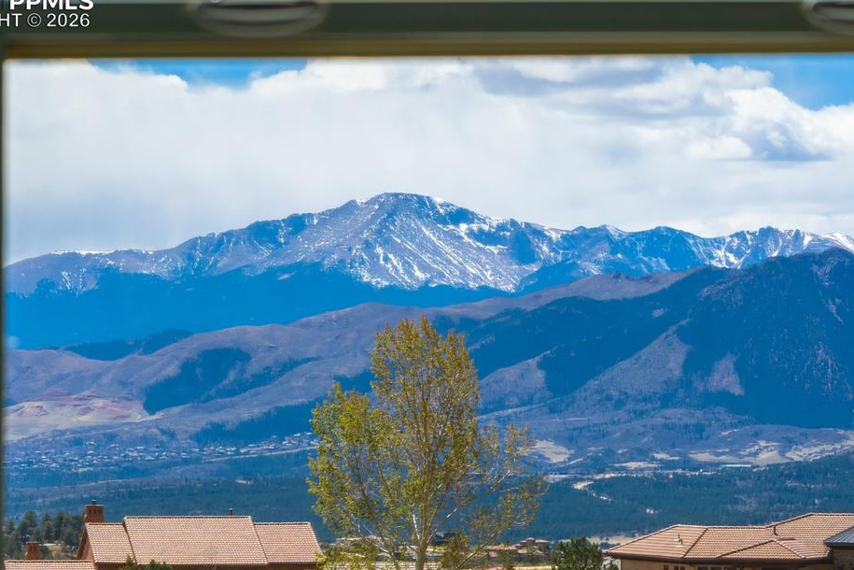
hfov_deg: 13.6
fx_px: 3582
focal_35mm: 151
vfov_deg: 9.1
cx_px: 385
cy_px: 294
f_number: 7.1
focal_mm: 90
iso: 100
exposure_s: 1/320
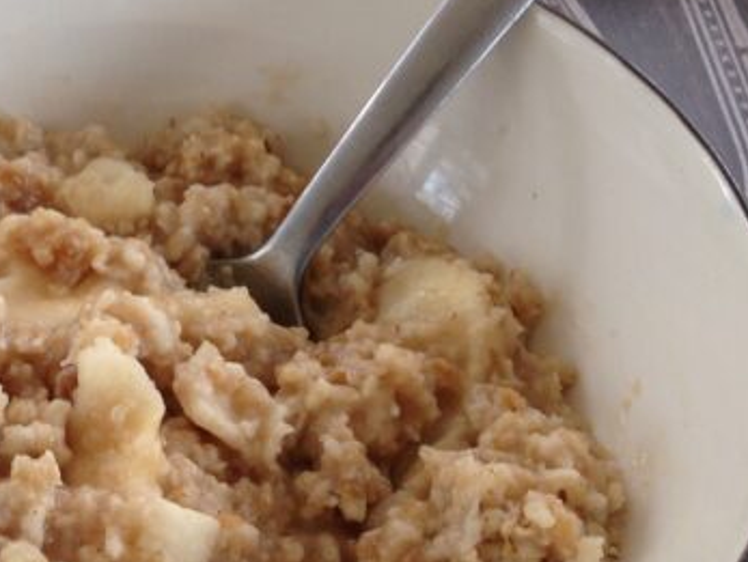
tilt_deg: -53.0
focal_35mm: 76
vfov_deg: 19.2
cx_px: 80
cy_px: 467
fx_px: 1644
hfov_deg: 24.9
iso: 50
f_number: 2.4
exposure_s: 1/40
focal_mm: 4.12
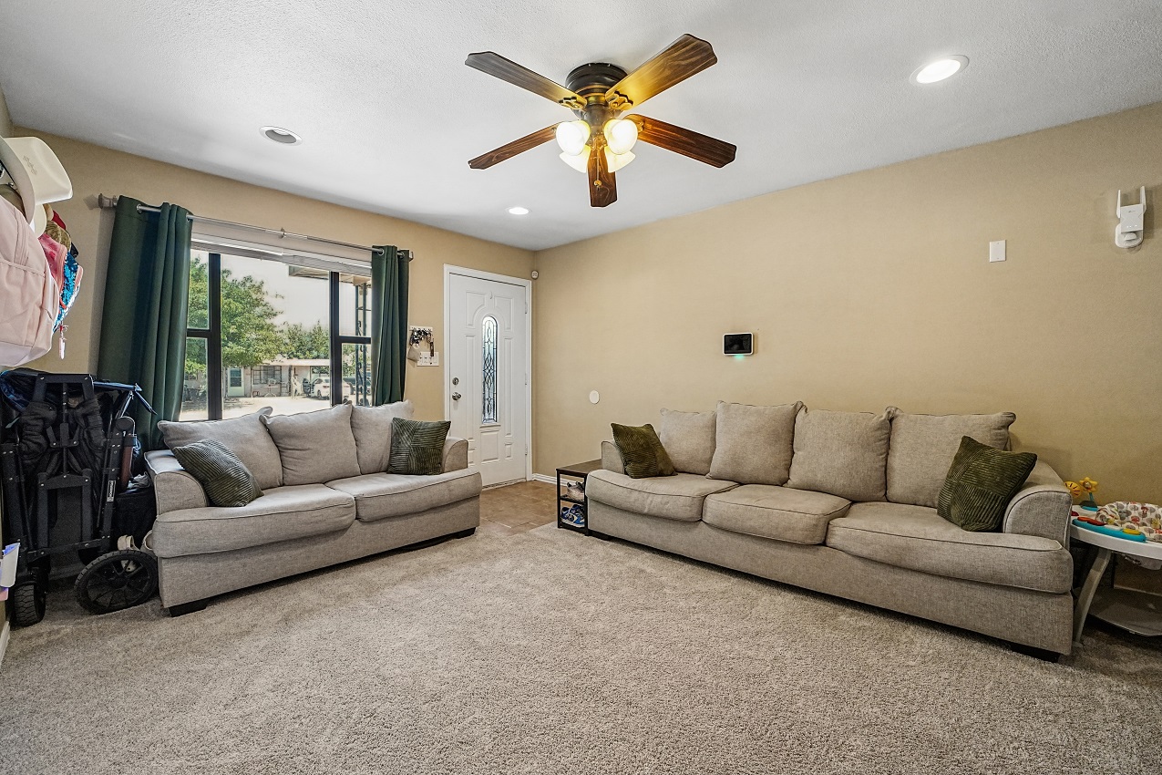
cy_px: 388
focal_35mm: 14
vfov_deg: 81.2
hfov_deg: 104.3
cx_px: 581
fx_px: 452
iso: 2500
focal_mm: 14
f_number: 10
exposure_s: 1/100
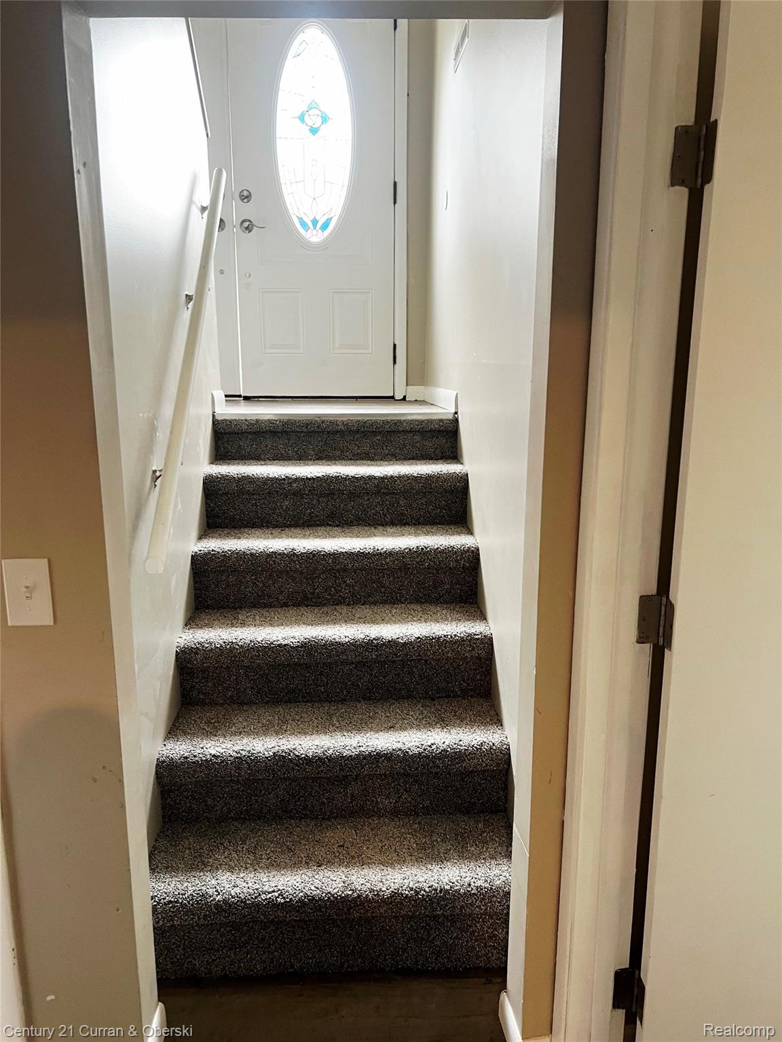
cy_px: 521
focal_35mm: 26
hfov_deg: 53.1
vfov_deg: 67.3
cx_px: 391
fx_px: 783
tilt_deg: -11.8
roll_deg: -0.2
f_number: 1.5
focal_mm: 5.7
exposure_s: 1/60.2
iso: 100
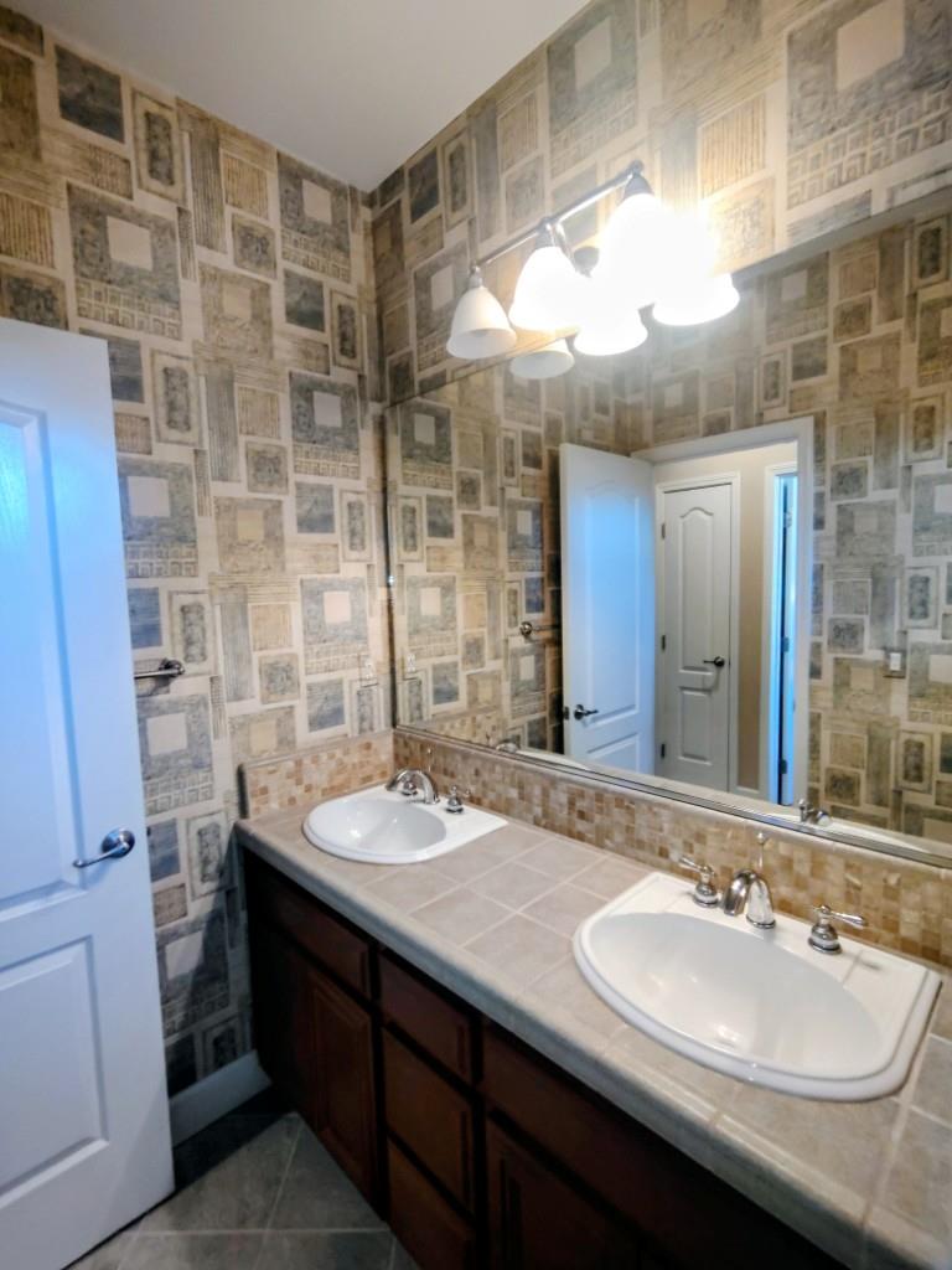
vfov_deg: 94.5
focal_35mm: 16
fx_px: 587
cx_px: 476
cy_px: 635
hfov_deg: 78.1
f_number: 2.2
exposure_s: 1/24
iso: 445
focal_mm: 2.13
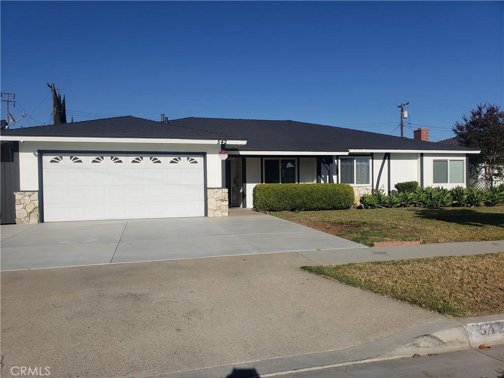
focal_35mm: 26
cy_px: 189
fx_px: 379
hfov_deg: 67.3
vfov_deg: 53.1
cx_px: 252
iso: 50
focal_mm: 4.3
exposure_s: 1/3151
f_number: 2.4
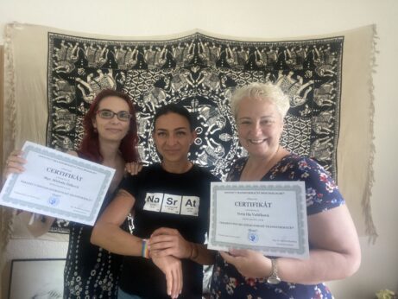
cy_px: 150
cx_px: 199
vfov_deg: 58.9
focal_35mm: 23
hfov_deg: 73.9
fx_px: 265
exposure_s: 1/30
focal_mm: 2.71
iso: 500
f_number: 2.2
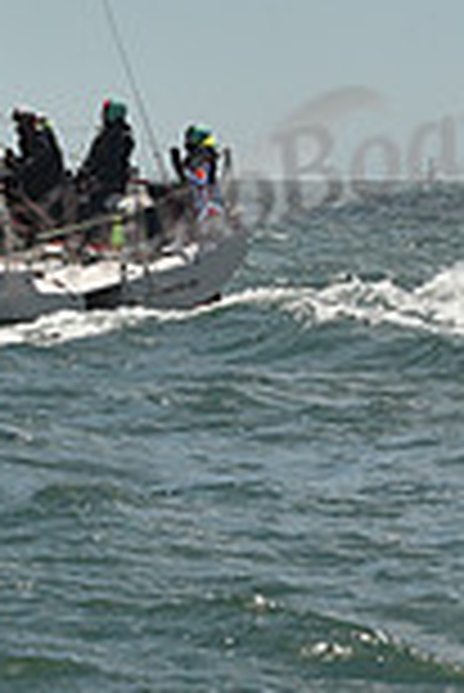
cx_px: -241
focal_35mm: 263
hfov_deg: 5.2
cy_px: -446
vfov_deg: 7.6
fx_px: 5073
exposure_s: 1/800
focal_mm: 70
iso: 320
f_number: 14
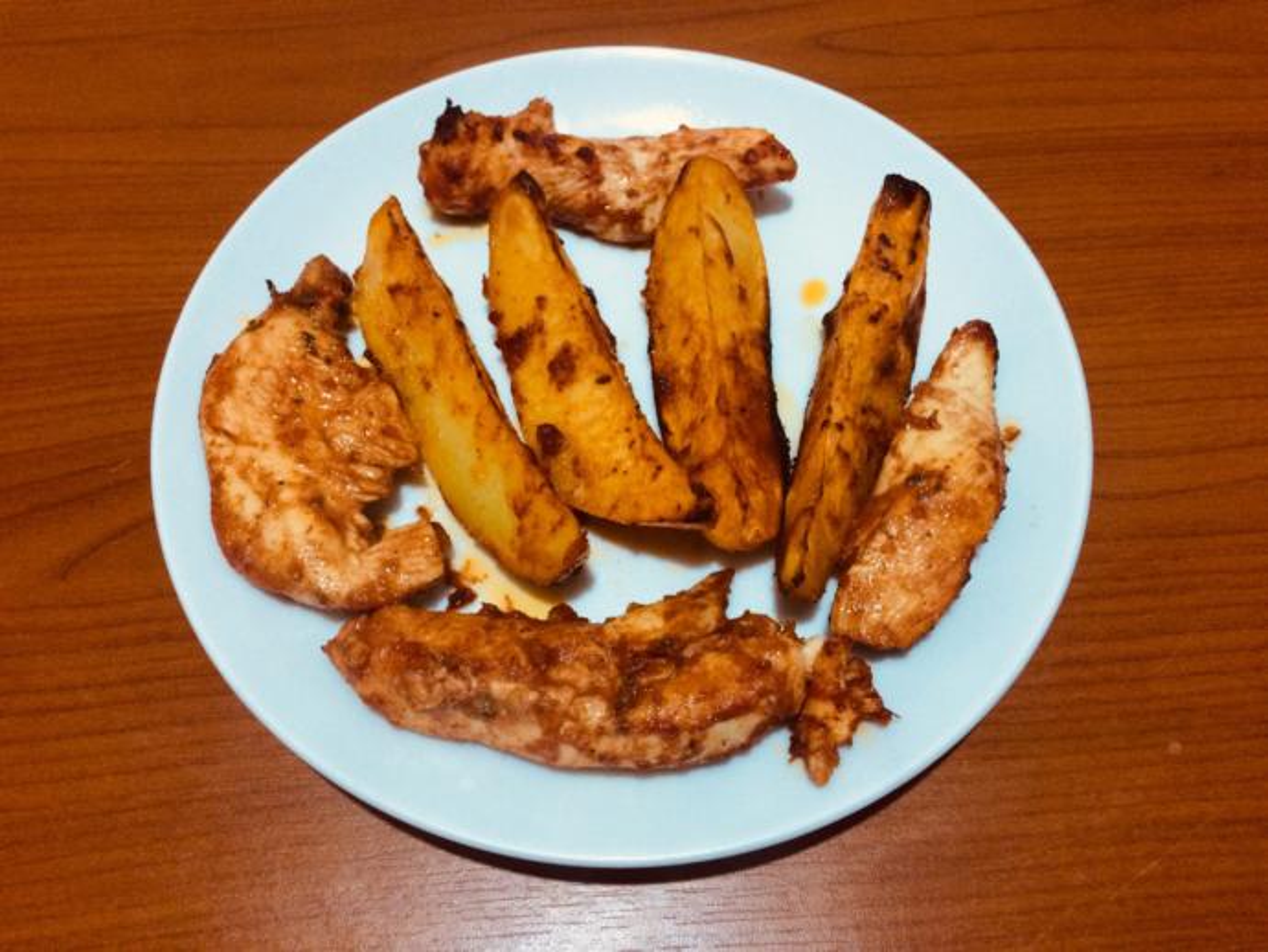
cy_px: 476
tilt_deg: -63.8
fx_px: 1063
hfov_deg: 61.6
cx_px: 634
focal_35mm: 29
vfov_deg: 48.3
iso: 320
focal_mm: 4.15
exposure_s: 1/33
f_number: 2.2
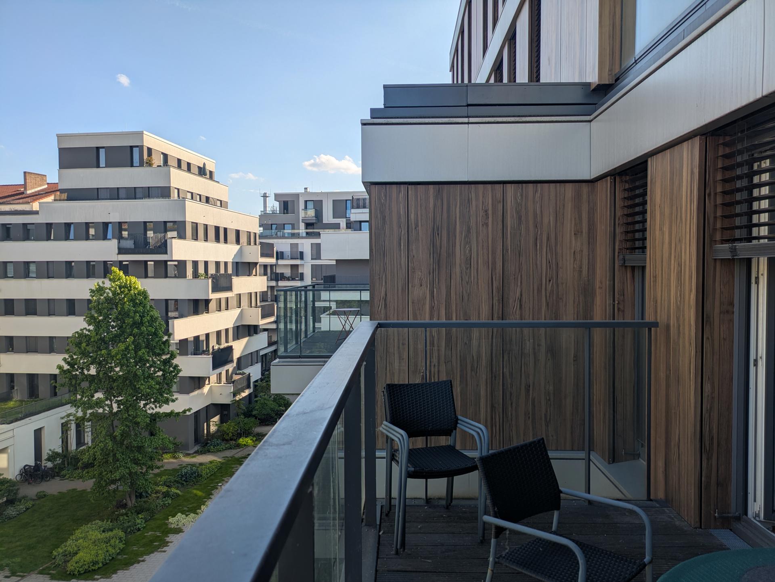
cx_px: 388
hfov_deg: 69.4
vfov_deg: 54.9
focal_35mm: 25
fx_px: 560
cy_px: 291
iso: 47
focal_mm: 5.43
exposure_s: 1/1481
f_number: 1.89
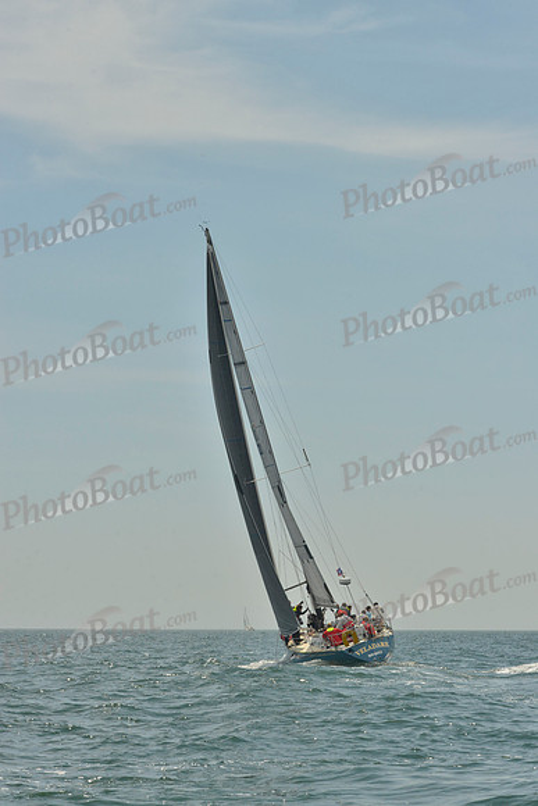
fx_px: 1747
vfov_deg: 26.0
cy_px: 403
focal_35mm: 78
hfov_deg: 17.5
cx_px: 269
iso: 560
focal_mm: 78
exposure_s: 1/1250
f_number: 14
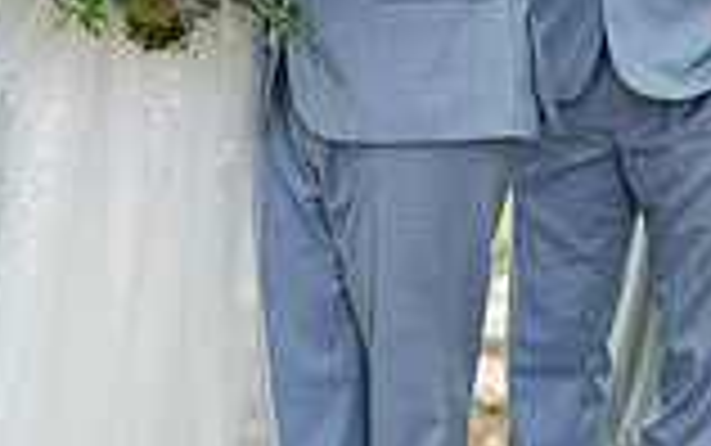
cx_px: 47
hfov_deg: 5.9
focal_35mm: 356
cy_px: -98
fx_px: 6903
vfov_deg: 3.7
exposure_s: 1/640
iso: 500
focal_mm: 85
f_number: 1.6
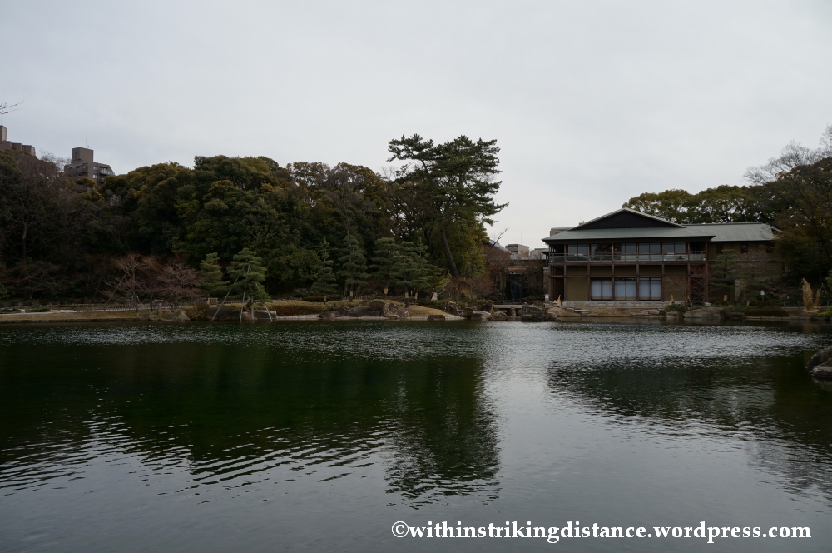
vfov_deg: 47.8
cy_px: 276
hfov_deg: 67.4
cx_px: 416
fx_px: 623
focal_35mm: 27
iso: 200
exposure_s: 1/500
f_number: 6.3
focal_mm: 18
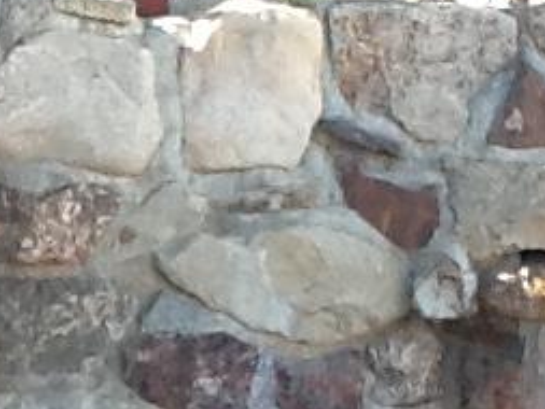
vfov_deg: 8.8
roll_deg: -1.4
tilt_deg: -8.7
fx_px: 2631
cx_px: -99
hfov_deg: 11.6
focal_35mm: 167
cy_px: 536
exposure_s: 1/120
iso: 50
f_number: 2.4
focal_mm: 2.03
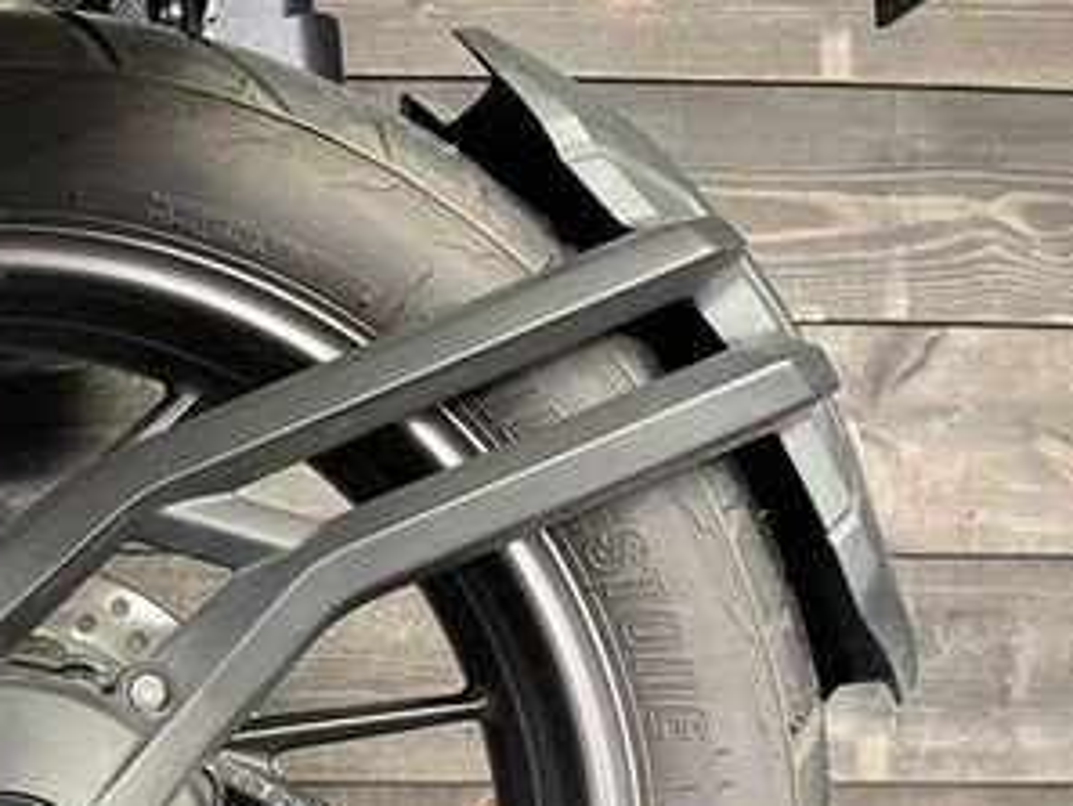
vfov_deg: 24.6
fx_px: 1737
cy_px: 857
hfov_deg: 31.2
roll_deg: -0.9
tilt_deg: -3.0
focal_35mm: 56
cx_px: -58
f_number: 1.6
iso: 500
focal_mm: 4.2
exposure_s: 1/33
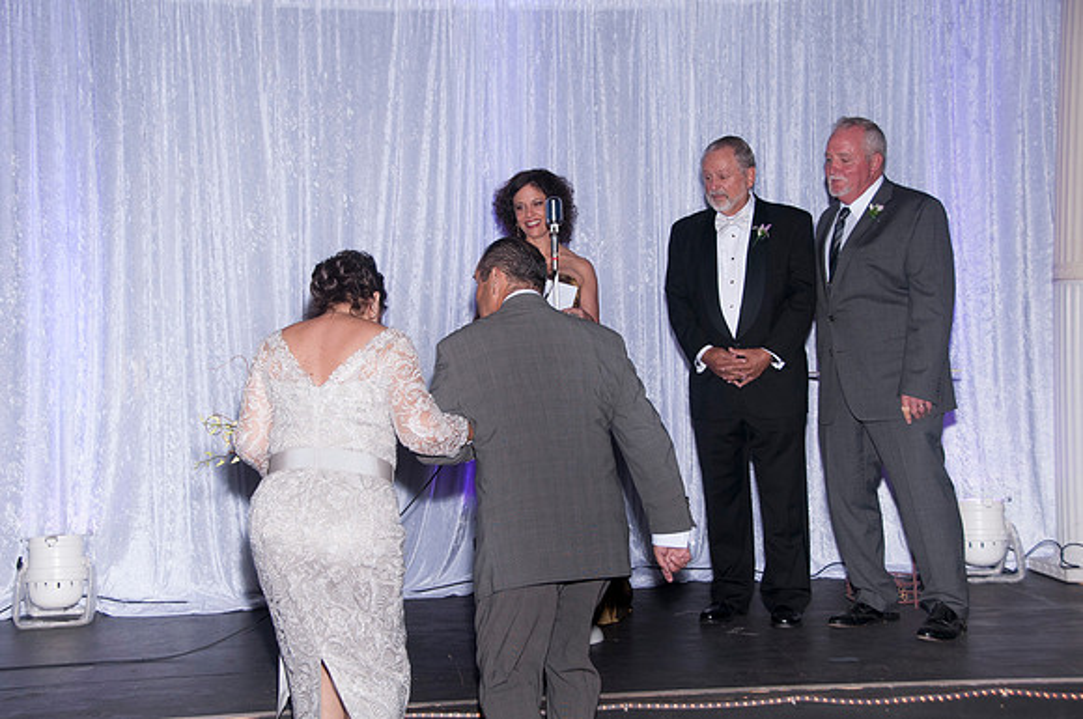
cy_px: 360
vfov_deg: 26.4
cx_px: 542
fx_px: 1532
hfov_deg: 38.9
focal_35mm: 51
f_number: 5.6
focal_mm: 34
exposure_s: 1/60
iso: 400
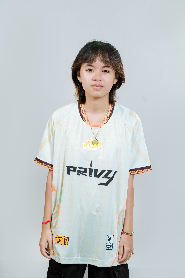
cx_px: 92
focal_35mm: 61
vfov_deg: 32.9
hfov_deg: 22.3
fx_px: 470
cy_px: 139
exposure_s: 1/125
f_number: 7.1
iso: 800
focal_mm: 61
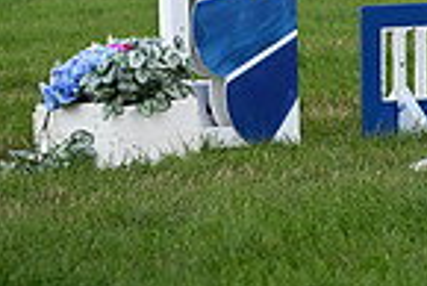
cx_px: 851
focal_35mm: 344
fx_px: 4084
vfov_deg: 4.0
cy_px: -276
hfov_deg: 5.8
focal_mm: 86
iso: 450
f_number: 4.5
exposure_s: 1/1250
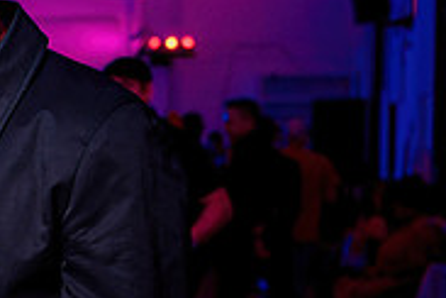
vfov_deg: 12.6
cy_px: 231
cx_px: -251
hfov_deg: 16.9
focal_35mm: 108
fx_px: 1338
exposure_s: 1/60
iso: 800
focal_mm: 34
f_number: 3.5
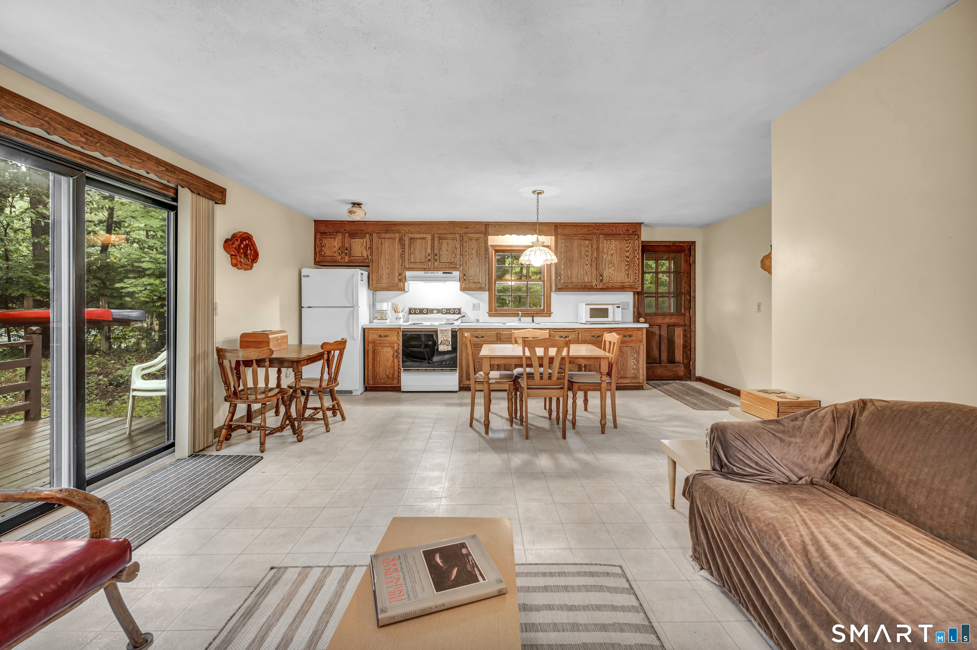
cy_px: 325
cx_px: 488
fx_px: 380
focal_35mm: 14
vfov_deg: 81.1
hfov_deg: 104.3
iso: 320
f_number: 7.1
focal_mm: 14
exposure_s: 1/3.33
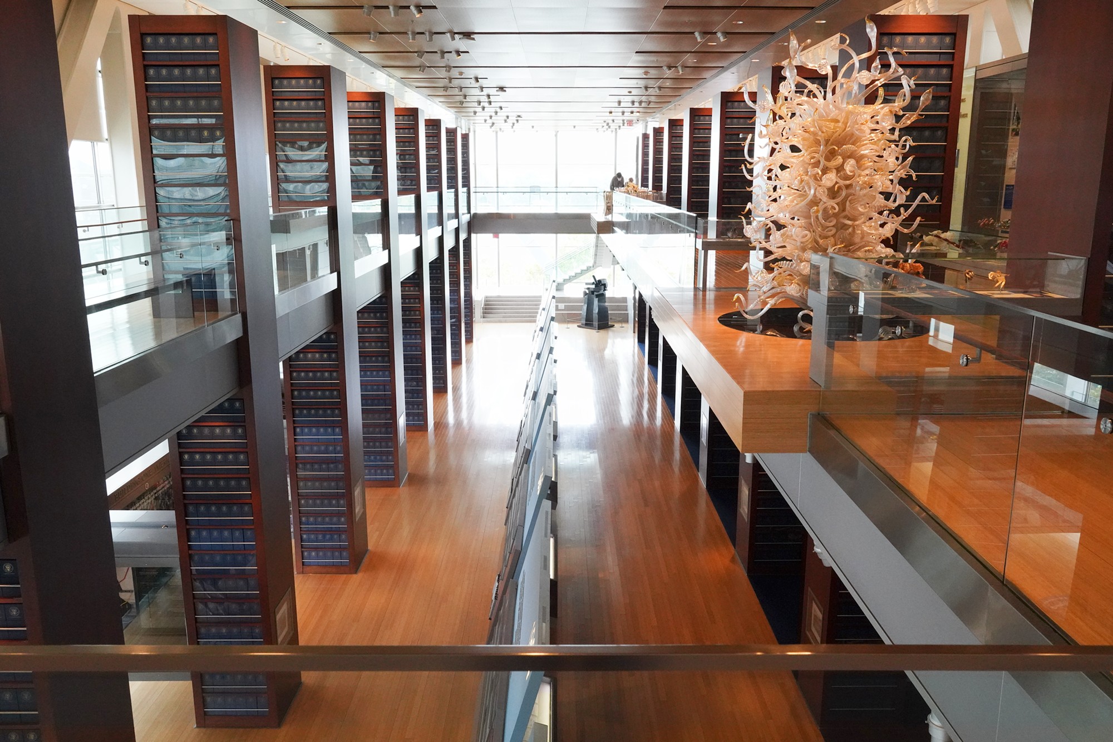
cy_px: 371
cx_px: 556
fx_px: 866
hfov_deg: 65.5
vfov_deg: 46.4
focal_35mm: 28
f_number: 14
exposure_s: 1/100
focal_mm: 28
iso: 6400
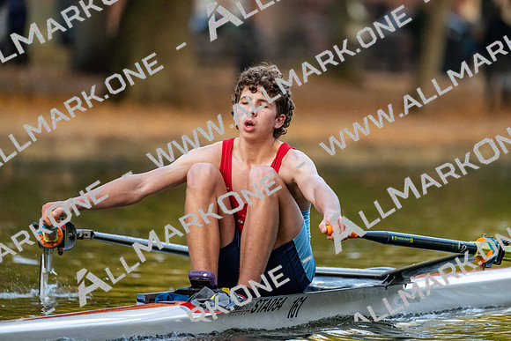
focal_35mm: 400
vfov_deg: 3.4
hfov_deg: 5.2
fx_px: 5679
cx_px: 256
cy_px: 170
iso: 5000
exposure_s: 1/2500
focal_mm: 400
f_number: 4.5
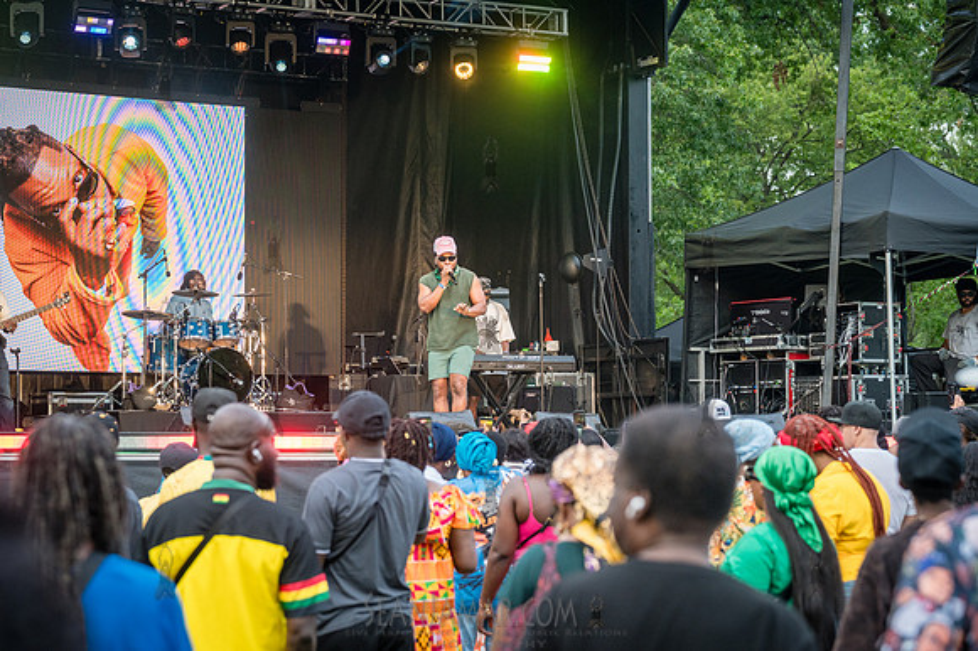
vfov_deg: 16.6
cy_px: 326
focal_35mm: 82
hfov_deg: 24.8
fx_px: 2226
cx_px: 489
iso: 1600
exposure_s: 1/800
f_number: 4
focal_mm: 82
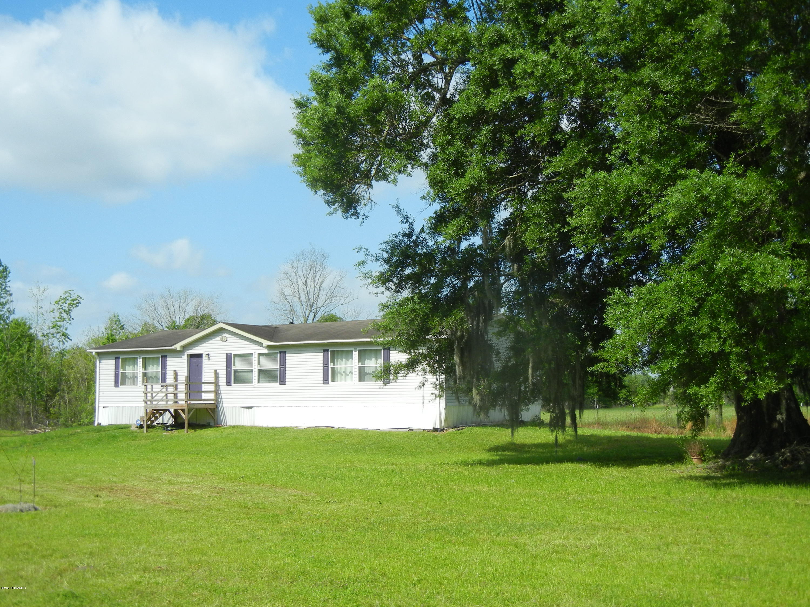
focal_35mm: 45
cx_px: 405
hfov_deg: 42.1
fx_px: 1053
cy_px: 304
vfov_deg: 32.2
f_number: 7.6
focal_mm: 8.1
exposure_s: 1/295
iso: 160
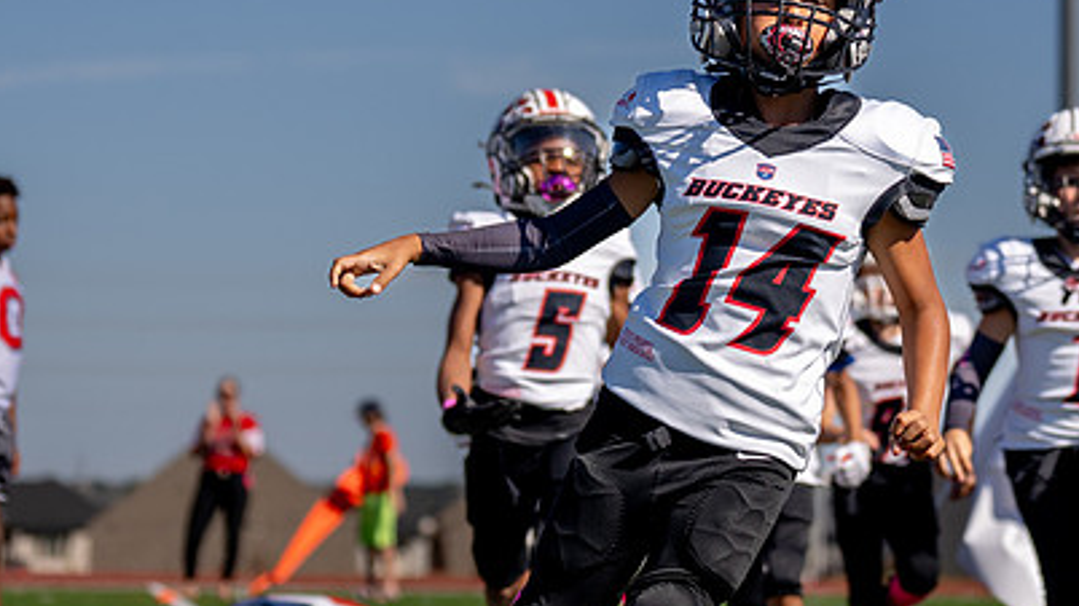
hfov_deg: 14.0
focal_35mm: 153
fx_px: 4377
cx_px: 643
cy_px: 262
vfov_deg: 7.9
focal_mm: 70
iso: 200
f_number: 2.8
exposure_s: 1/5000
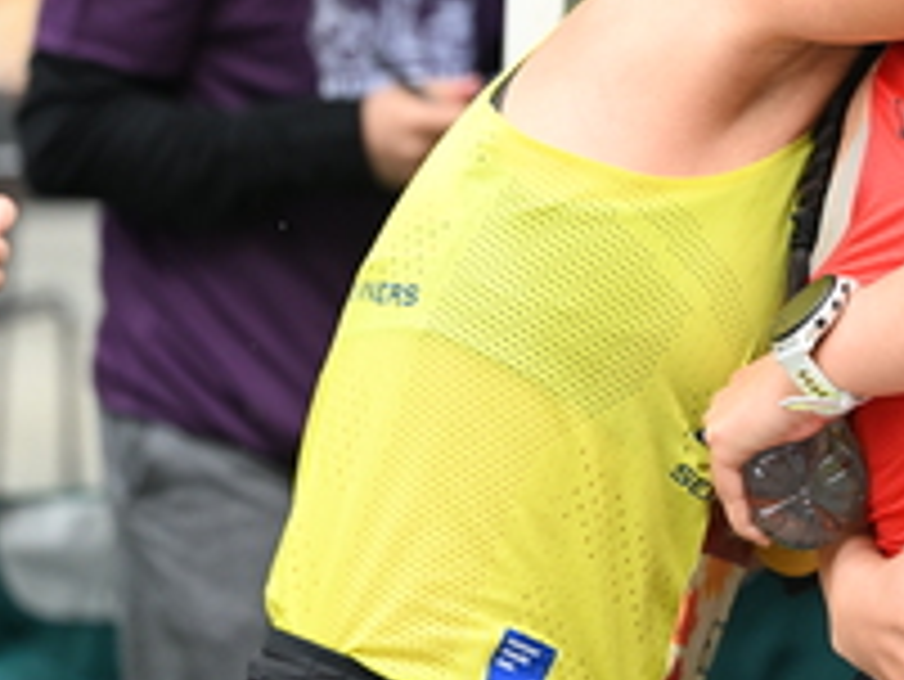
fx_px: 5984
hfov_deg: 8.6
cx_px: 738
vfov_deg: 6.5
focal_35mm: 229
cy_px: 97
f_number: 2.8
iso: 1250
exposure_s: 1/1250
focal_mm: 87
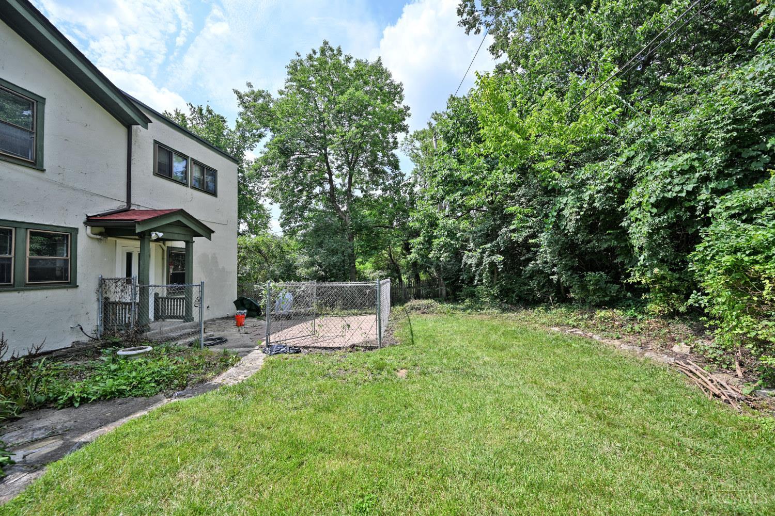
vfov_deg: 81.2
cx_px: 388
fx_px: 301
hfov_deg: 104.3
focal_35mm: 14
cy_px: 258
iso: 100
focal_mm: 14
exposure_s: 1/320
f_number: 6.3
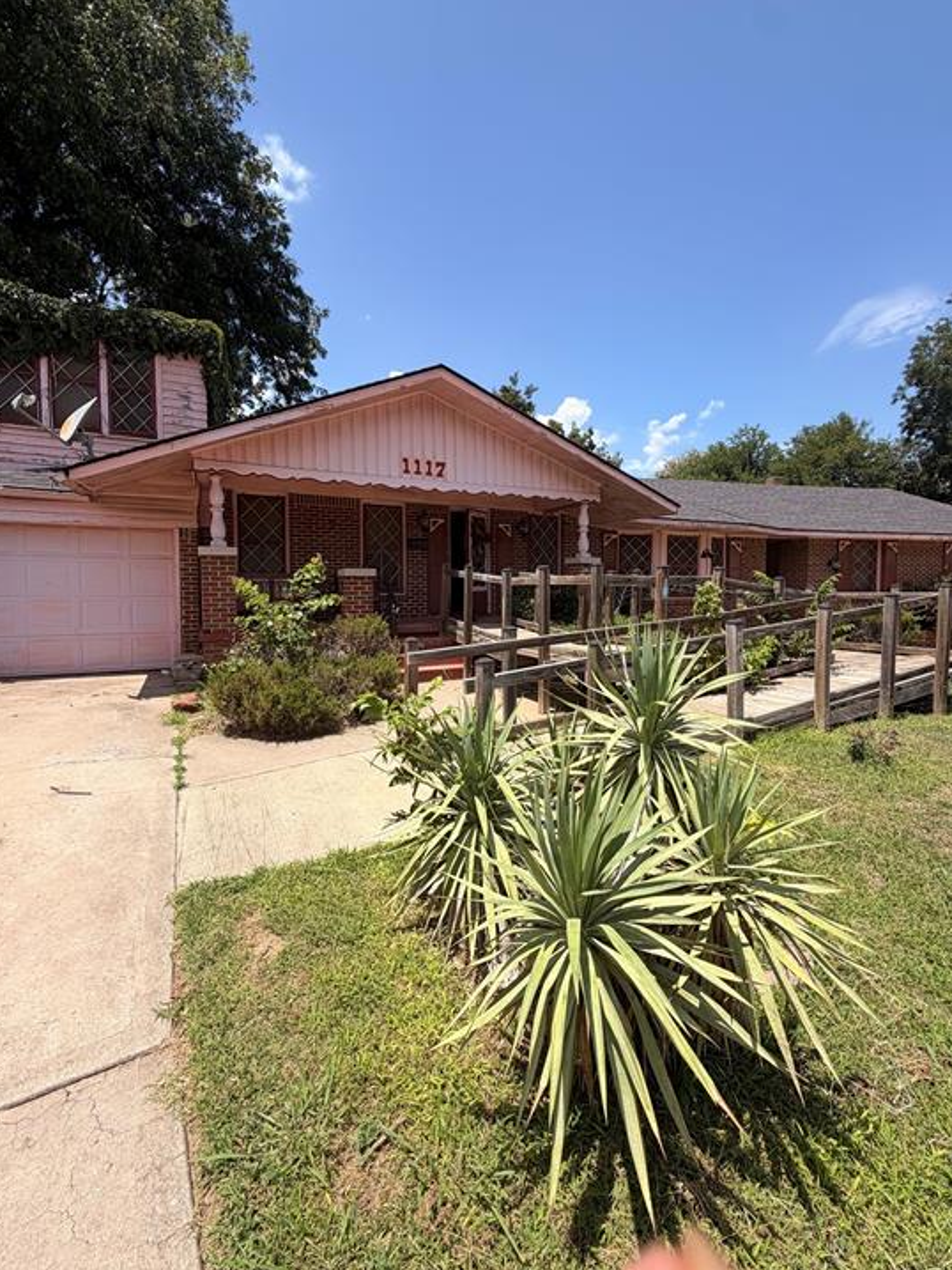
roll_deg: +0.0
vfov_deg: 98.1
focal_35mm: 15
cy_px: 622
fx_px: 550
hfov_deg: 81.8
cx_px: 471
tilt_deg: -2.9
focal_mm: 2.22
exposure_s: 1/770
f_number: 2.2
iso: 25
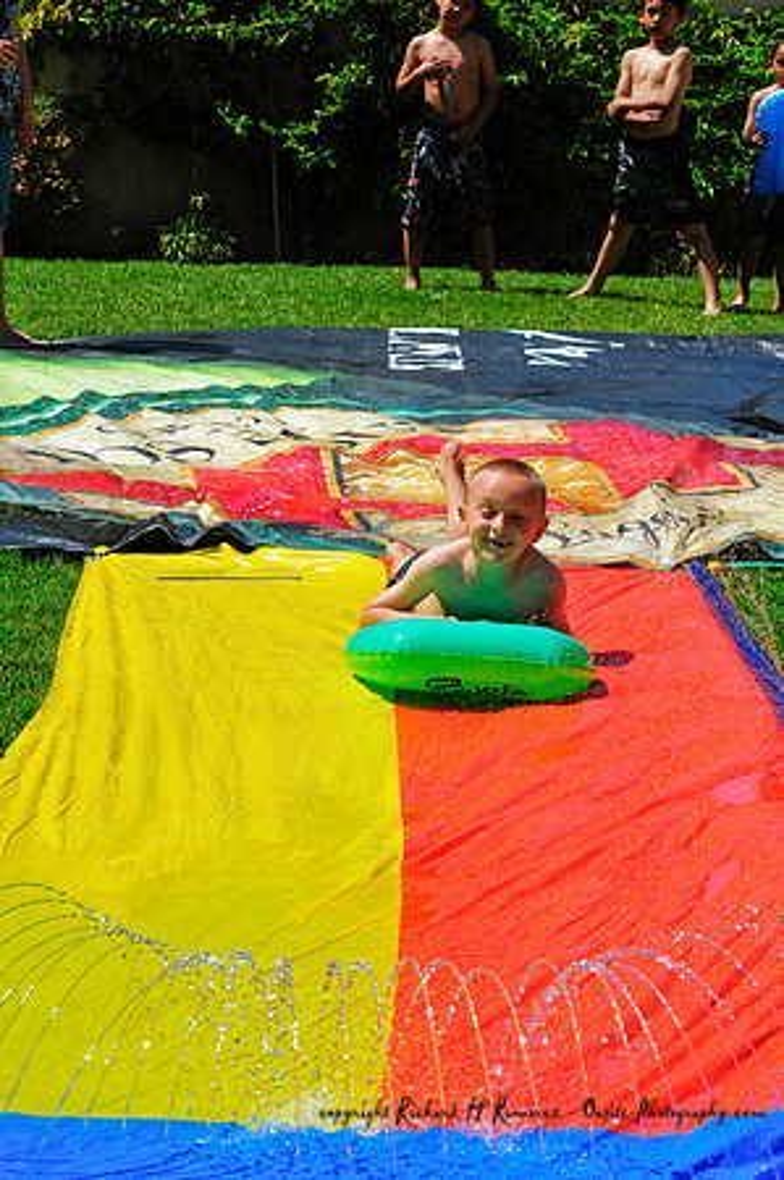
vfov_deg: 19.5
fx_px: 3438
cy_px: 590
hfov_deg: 13.0
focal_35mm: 105
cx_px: 392
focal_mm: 70
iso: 400
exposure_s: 1/640
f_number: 10
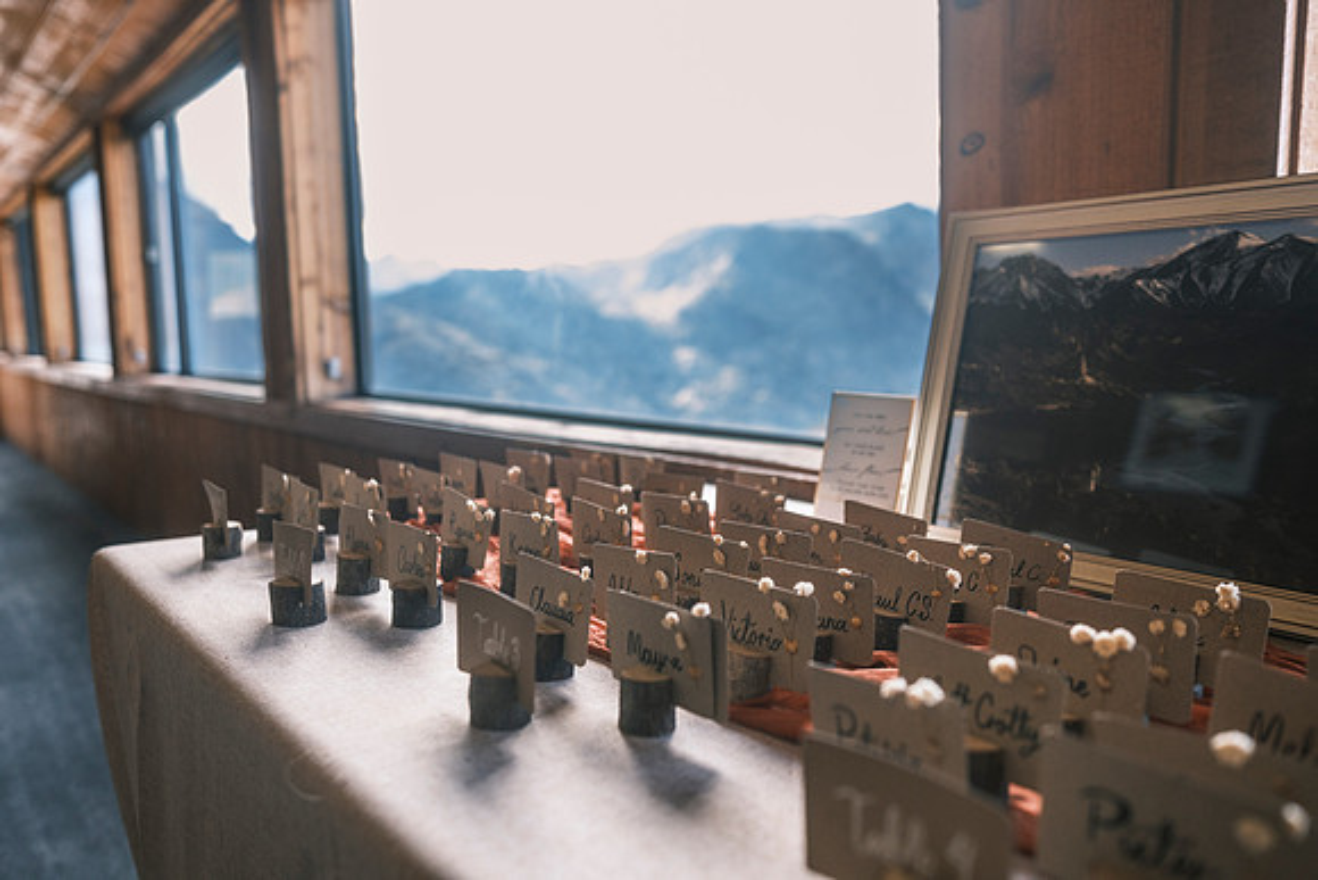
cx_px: 659
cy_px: 440
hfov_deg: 67.4
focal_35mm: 27
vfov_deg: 48.0
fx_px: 989
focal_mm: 18
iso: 640
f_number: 2
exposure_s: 1/850
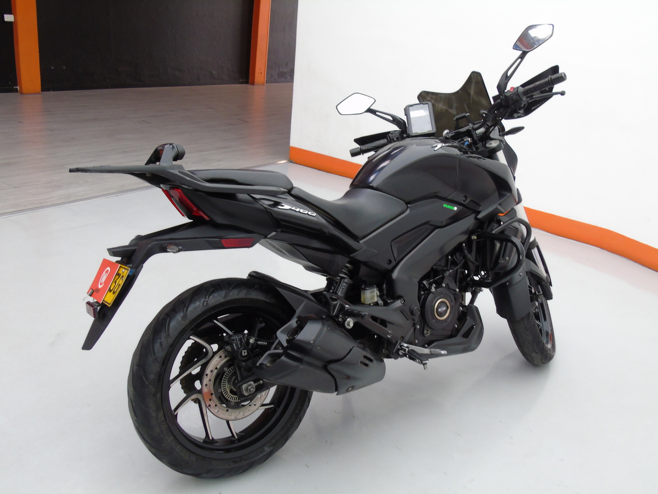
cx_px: 329
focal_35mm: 29
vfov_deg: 48.2
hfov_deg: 61.7
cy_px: 247
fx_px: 551
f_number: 3.6
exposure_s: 1/30
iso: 200
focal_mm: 5.2
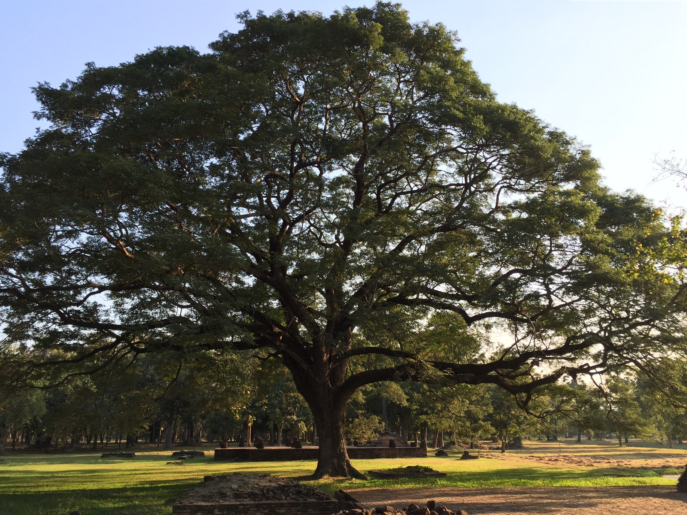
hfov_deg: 61.7
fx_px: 576
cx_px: 344
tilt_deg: +16.8
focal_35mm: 29
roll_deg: -0.7
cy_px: 258
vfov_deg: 48.2
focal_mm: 4.15
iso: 32
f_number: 2.2
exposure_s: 1/444
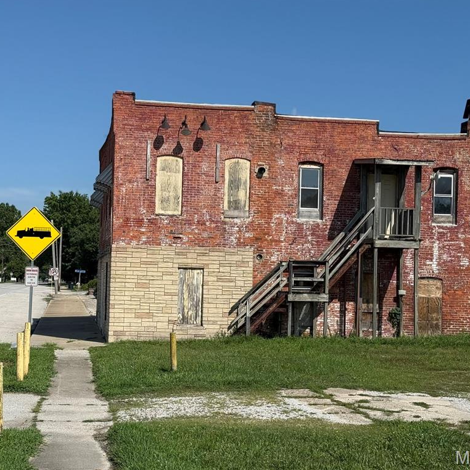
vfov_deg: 30.0
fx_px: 876
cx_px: 202
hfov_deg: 30.0
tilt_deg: +4.2
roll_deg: -1.9
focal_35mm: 57
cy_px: 234
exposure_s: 1/7143
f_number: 1.78
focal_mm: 6.76
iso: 64
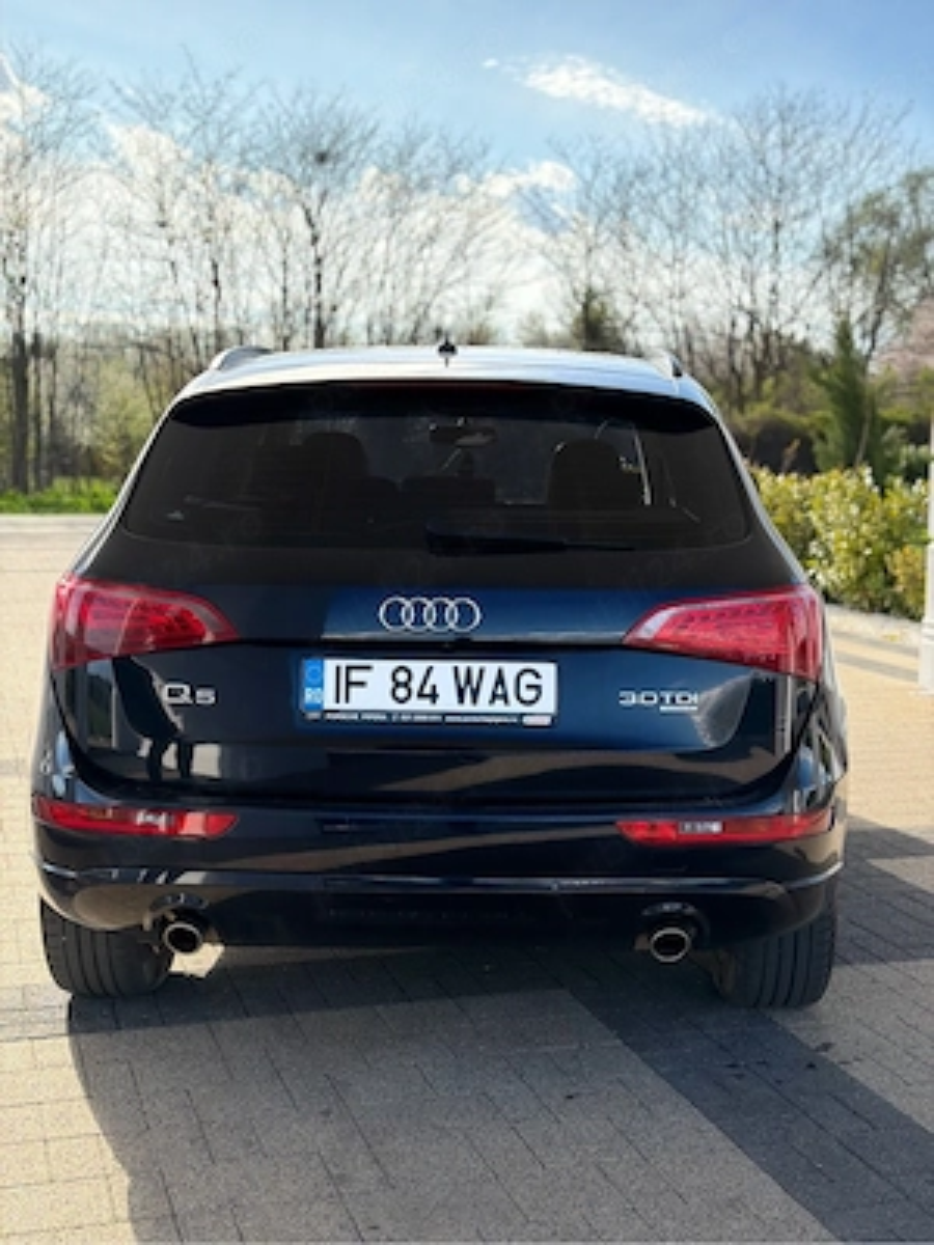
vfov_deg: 39.7
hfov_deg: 30.3
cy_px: 622
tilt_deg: -5.0
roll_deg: +0.0
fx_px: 1727
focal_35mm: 48
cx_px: 467
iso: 80
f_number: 1.78
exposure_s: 1/2976
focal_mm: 6.76
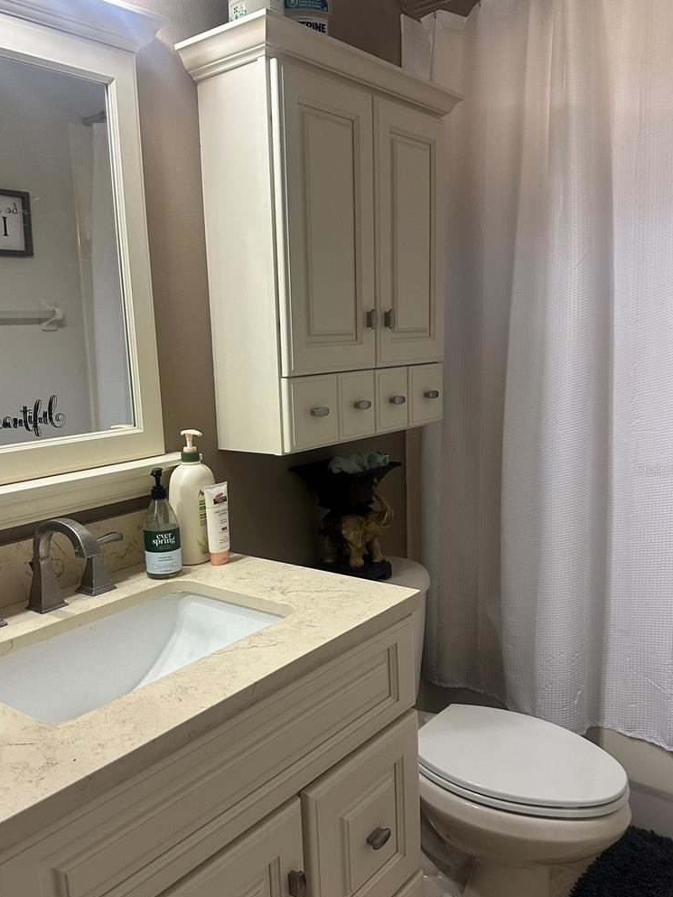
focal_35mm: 29
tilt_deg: -10.4
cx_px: 294
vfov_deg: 61.6
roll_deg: +1.2
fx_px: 752
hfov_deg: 48.1
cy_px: 470
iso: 200
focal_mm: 6.86
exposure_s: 1/120
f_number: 1.78
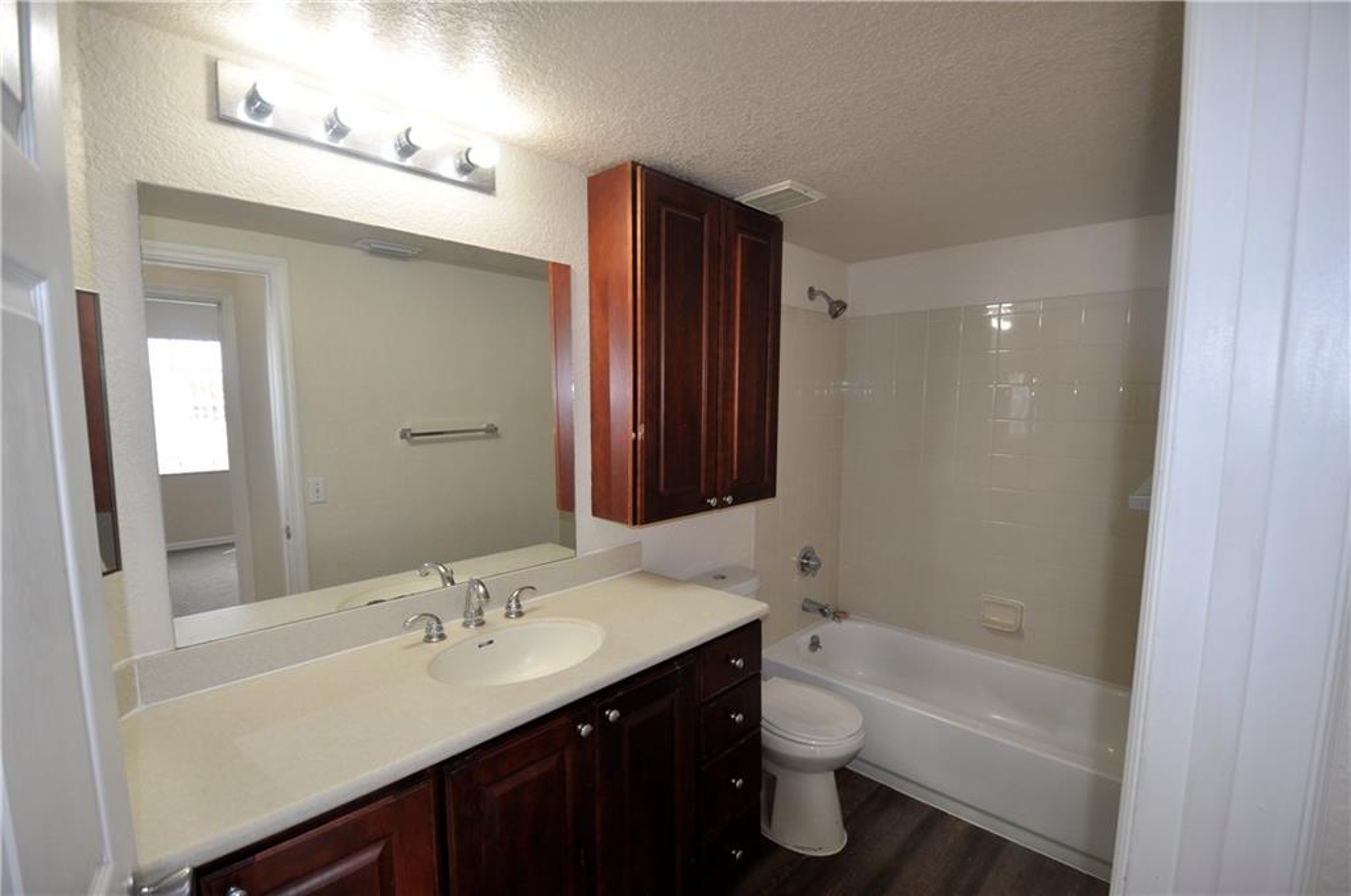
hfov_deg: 100.5
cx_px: 676
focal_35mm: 15
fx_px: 562
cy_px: 448
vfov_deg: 77.1
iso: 320
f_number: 3.5
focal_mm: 10
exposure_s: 1/200
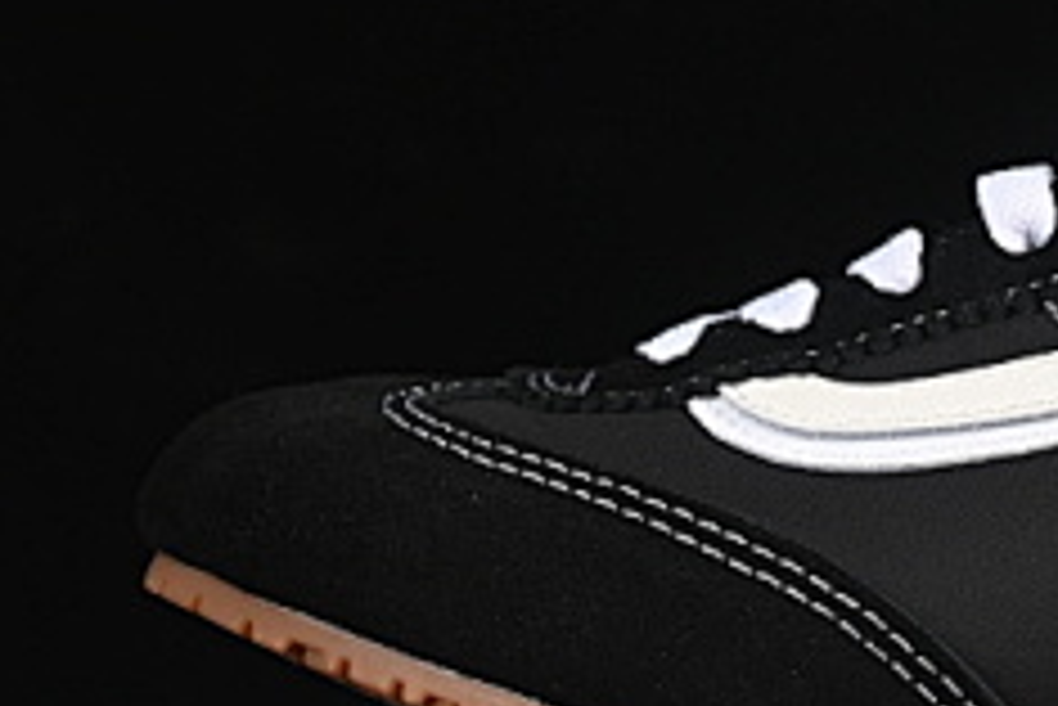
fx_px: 7498
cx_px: 1283
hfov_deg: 8.0
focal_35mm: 255
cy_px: 88
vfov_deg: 5.4
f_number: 6.3
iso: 160
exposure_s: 1/60
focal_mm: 50
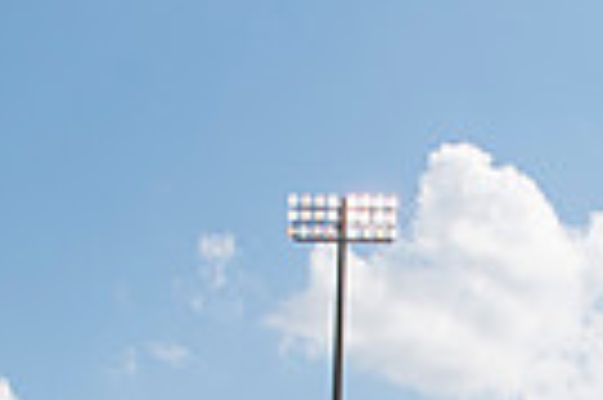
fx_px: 1740
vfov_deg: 11.7
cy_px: 811
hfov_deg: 19.1
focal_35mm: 104
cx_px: 612
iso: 200
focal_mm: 24
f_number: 5.6
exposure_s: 1/1600
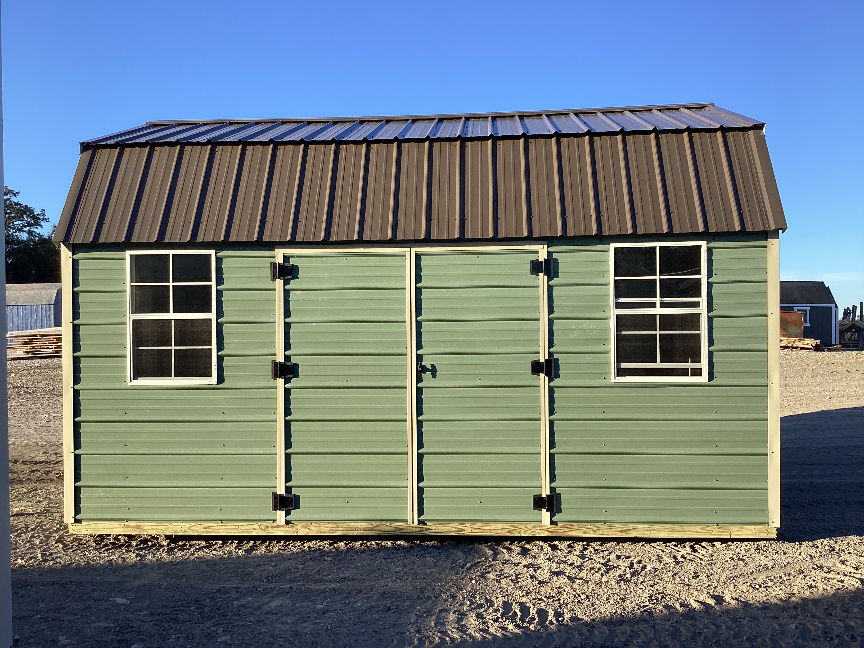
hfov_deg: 58.4
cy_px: 324
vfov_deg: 45.4
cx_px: 432
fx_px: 774
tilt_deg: -0.4
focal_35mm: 31
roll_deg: -0.2
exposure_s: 1/547
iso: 25
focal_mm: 3.3
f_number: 2.4
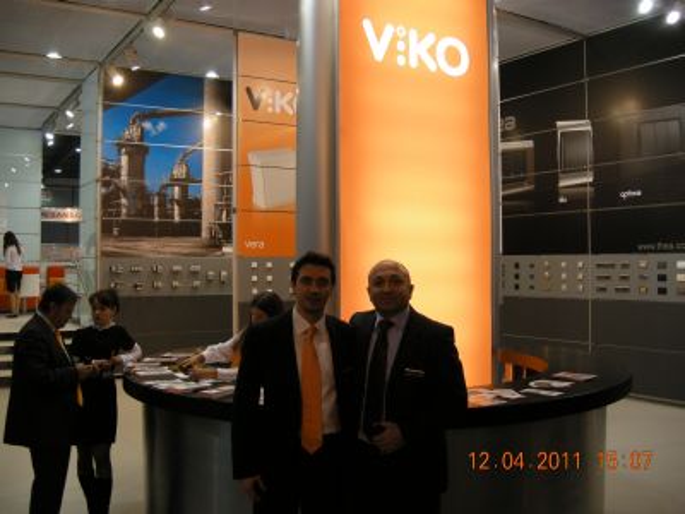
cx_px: 342
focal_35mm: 35
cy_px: 257
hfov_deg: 52.6
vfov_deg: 40.7
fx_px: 693
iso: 145
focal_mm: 7.5
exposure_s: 1/53.4
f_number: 2.7
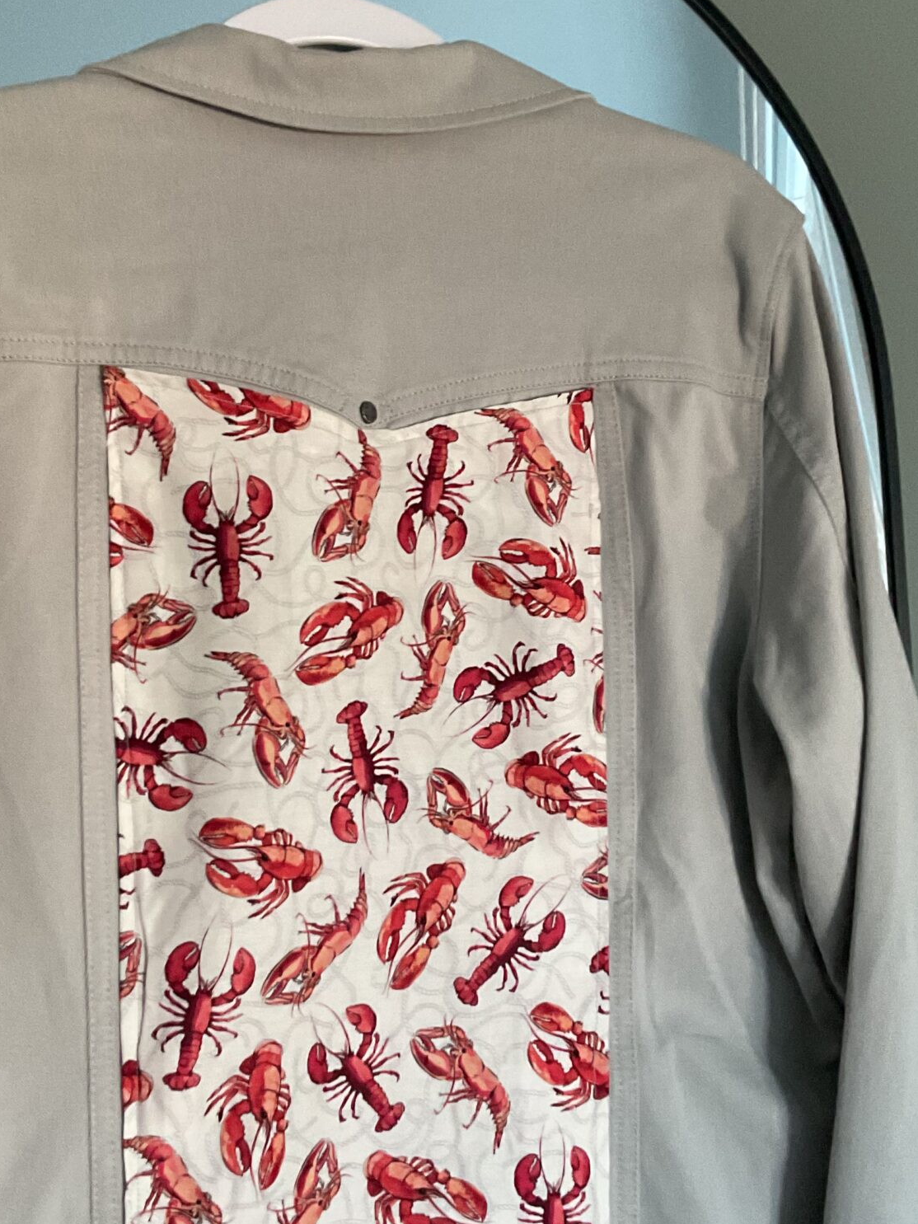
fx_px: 1768
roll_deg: -1.7
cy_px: 563
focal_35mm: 50
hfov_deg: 29.1
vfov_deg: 38.2
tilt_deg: -8.4
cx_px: 413
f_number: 1.8
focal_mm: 3
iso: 250
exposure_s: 1/60
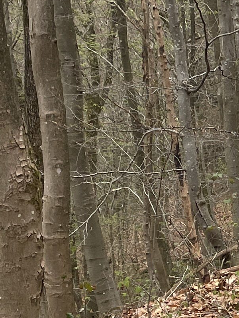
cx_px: 512
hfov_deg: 10.2
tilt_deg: -2.4
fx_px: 1206
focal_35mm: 131
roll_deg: -0.9
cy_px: 109
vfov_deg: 15.0
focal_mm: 4.2
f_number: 1.6
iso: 32
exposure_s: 1/421
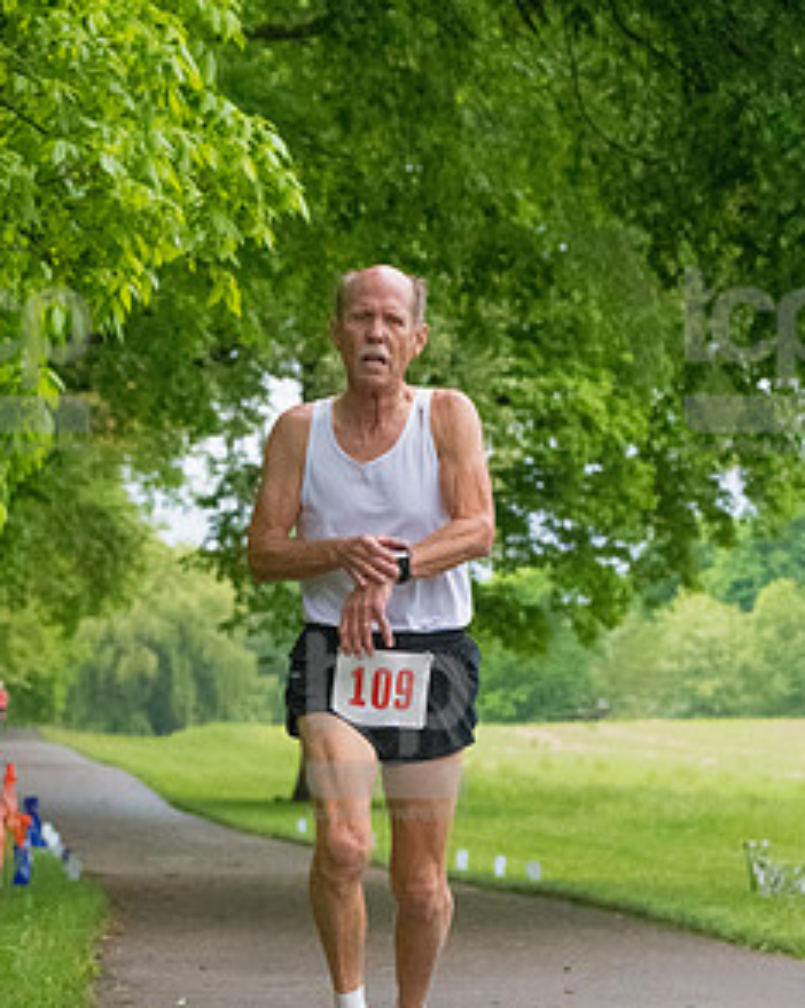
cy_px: 726
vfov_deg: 9.7
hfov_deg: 7.8
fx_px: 5933
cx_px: 387
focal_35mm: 199
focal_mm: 92
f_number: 5.6
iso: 6400
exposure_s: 1/1250
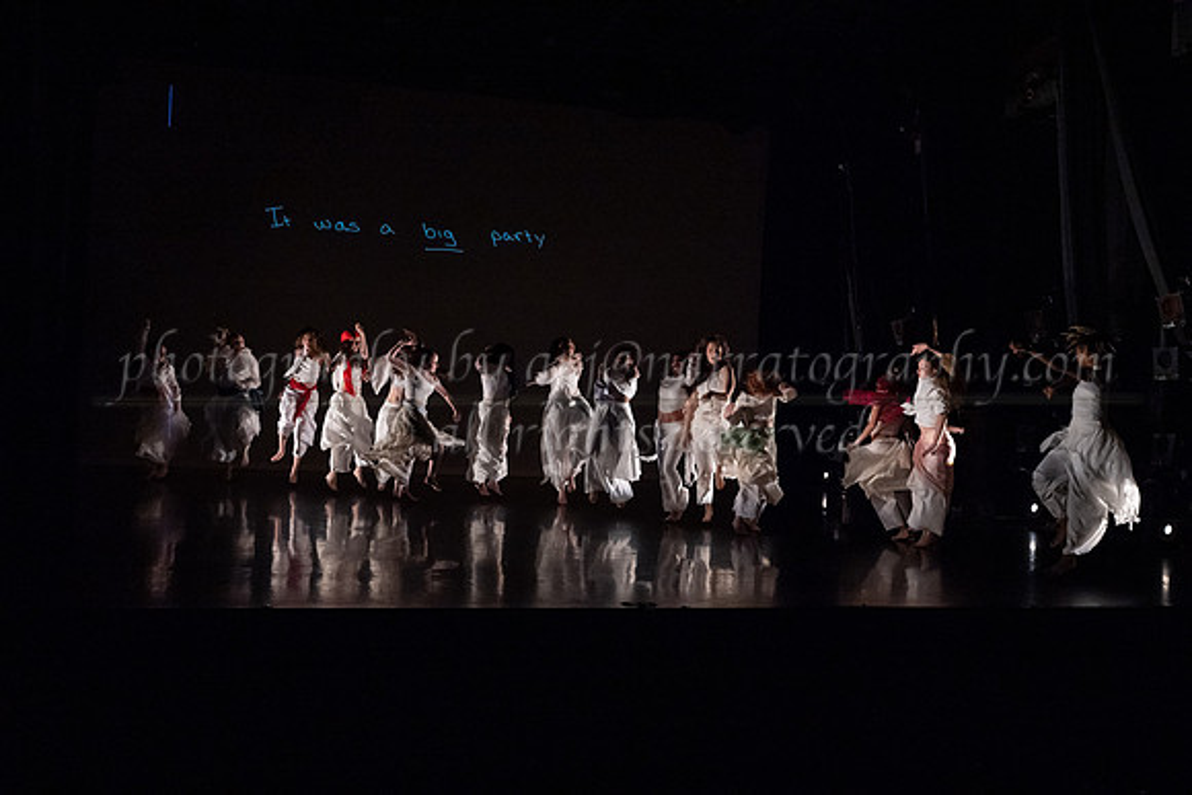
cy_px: 398
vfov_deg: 37.9
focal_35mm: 35
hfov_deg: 54.4
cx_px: 596
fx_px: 1159
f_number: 3.5
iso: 4000
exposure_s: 1/400
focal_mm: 35
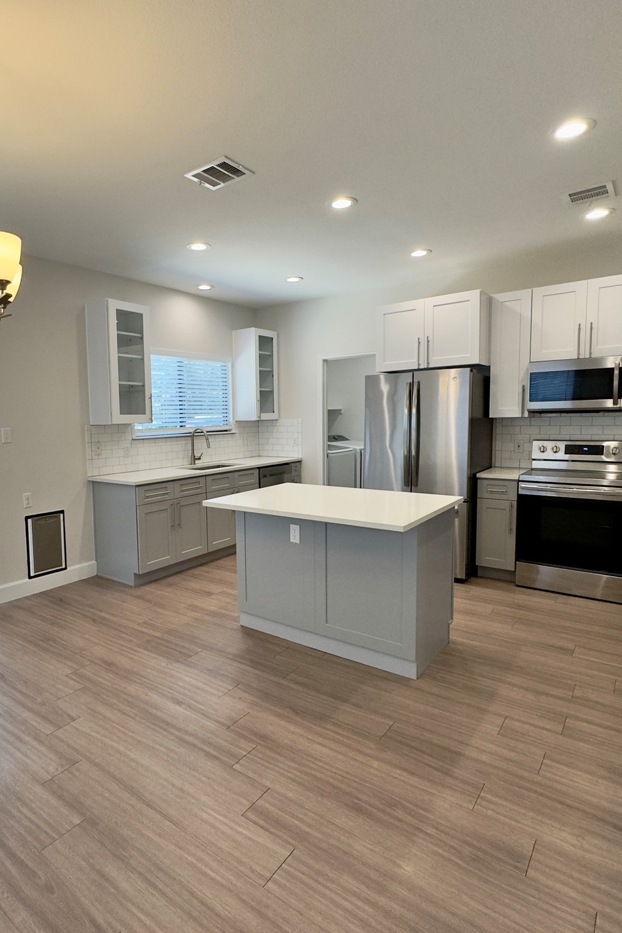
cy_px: 464
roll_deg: +0.9
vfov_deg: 84.0
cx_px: 235
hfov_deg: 61.1
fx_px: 518
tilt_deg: -6.4
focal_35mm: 20
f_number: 2.2
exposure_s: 1/120
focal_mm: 2.22
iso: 125
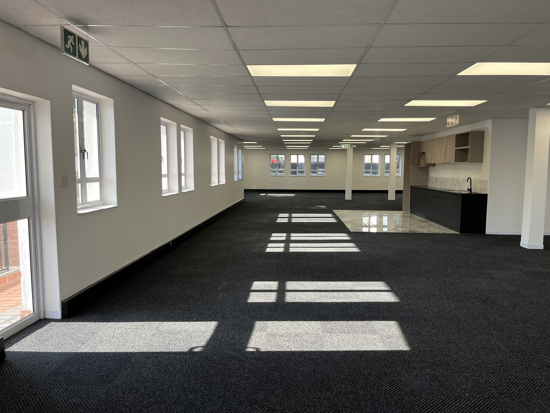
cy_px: 206
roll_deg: -0.8
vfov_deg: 53.1
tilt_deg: -6.0
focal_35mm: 26
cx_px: 275
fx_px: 413
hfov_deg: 67.3
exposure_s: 1/236
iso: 40
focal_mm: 5.1
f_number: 1.6
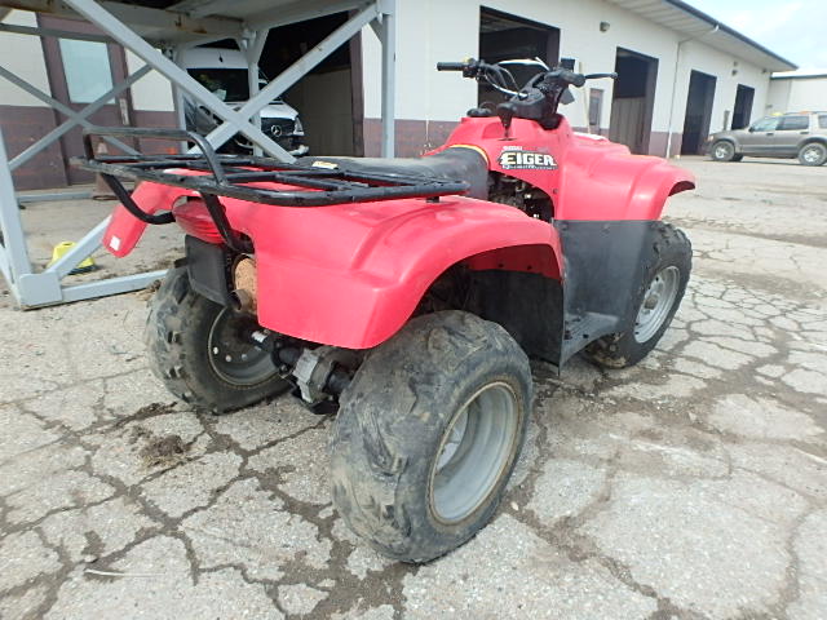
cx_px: 414
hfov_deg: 79.0
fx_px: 502
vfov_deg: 63.4
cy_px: 310
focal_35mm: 21
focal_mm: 3.7
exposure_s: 1/500
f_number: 3.5
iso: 125
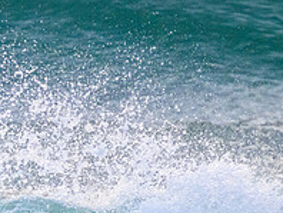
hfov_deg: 0.9
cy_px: 262
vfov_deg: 0.7
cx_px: -107
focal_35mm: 2253
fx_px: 18442
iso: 5000
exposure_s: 1/2000
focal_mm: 800
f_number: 11
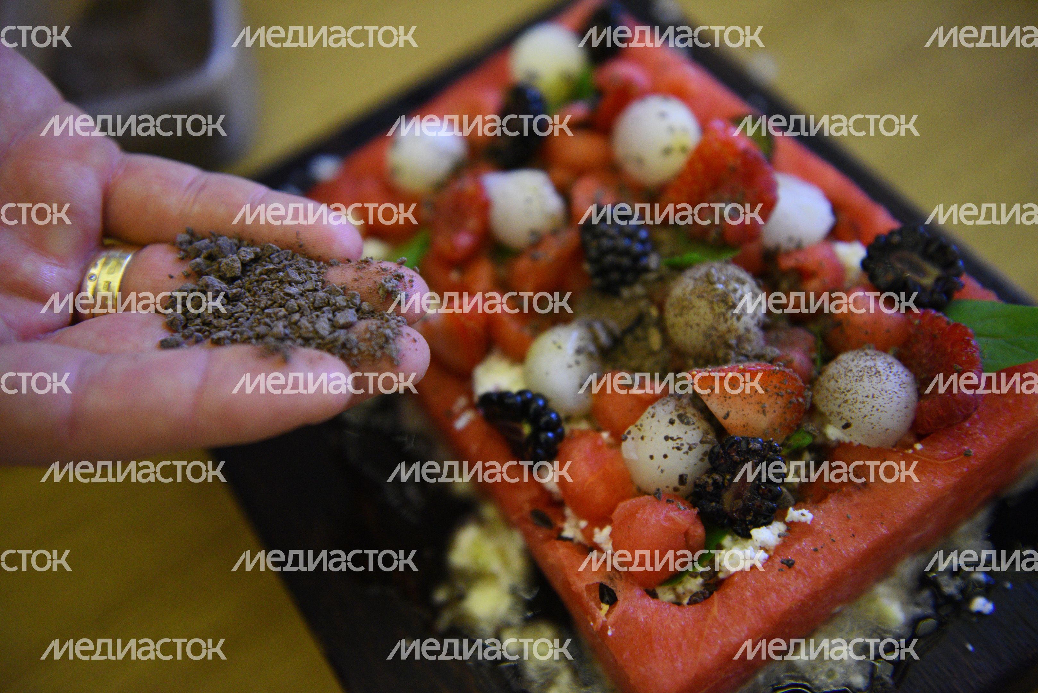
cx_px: 519
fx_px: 1211
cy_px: 346
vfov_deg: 31.9
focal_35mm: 42
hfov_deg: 46.4
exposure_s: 1/160
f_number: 2.8
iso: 4000
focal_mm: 42
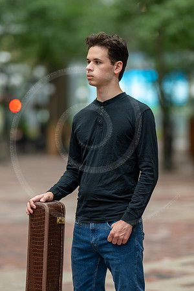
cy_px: 146
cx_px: 97
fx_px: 1027
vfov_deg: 16.1
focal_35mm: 127
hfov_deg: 10.8
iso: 250
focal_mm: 85
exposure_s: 1/400
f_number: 1.2
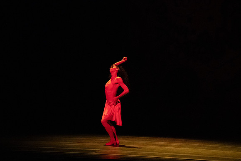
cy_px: 80
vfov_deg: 6.9
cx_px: 120
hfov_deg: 10.3
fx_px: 1339
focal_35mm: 200
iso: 25600
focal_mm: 200
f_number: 5
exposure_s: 1/400
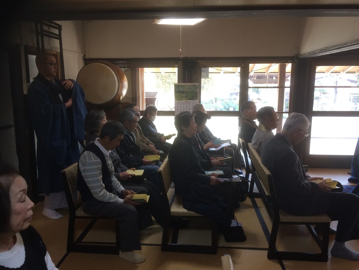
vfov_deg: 48.2
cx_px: 180
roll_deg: -1.1
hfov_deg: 61.7
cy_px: 135
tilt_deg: -11.7
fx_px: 301
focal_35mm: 29
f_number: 2.2
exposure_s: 1/33
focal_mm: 4.15
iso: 64
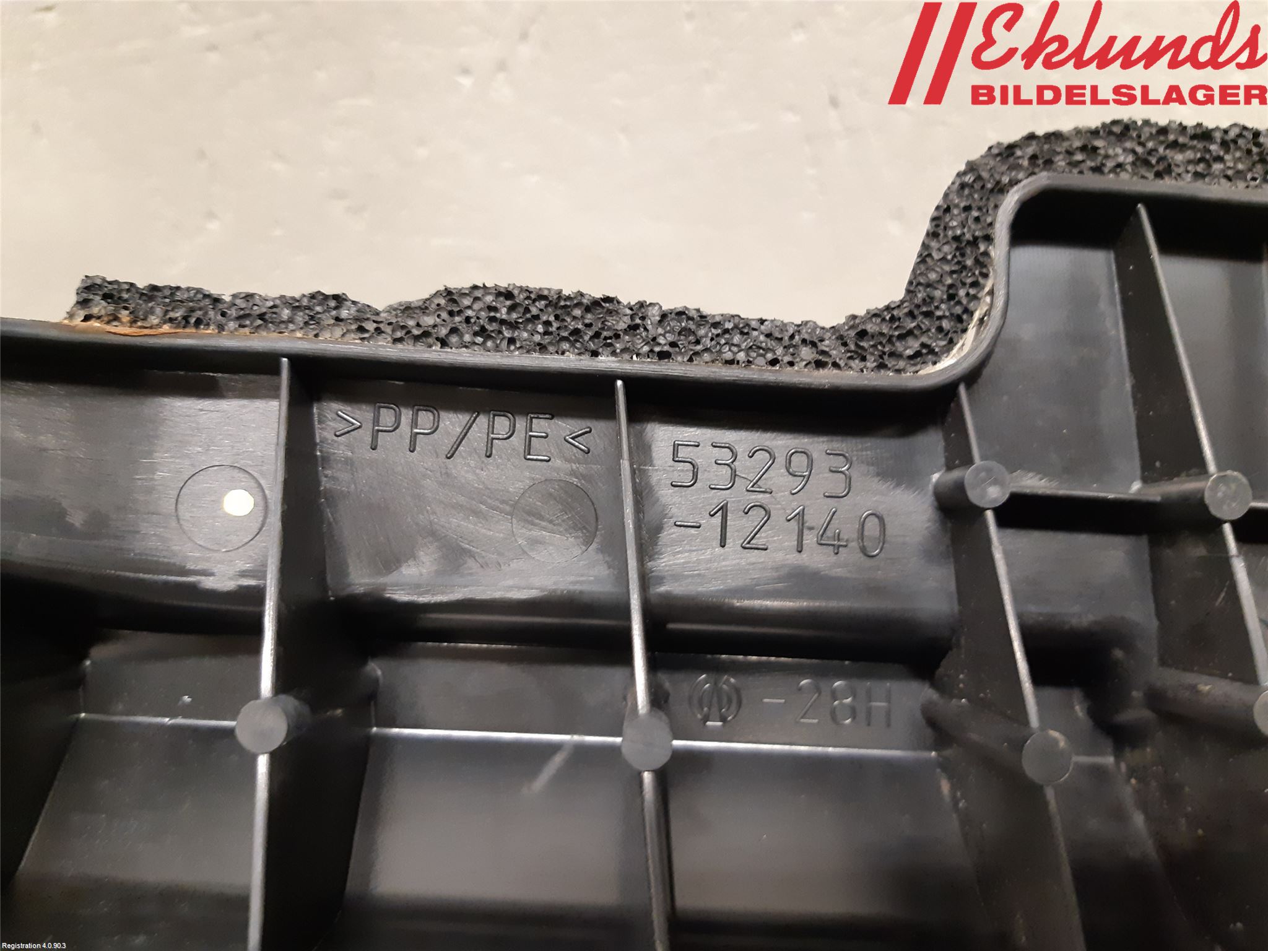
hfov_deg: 67.3
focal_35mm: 26
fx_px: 952
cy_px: 476
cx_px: 634
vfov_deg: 53.1
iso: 320
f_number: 1.7
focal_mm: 3.93
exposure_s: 1/25
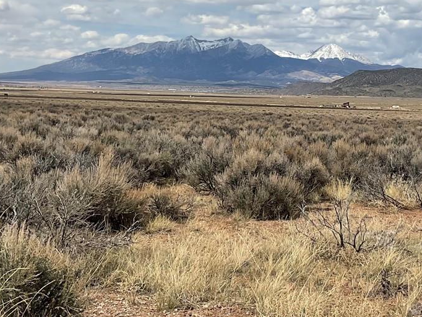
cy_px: 129
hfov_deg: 28.2
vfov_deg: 21.6
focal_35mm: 68
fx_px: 829
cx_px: 309
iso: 16
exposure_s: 1/3534
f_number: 1.8
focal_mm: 3
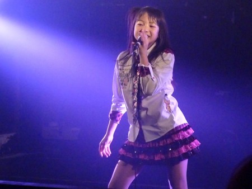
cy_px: 94
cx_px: 126
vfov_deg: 10.8
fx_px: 998
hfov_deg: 14.4
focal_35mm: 137
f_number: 4.5
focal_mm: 22.5
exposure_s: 1/30
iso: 3200
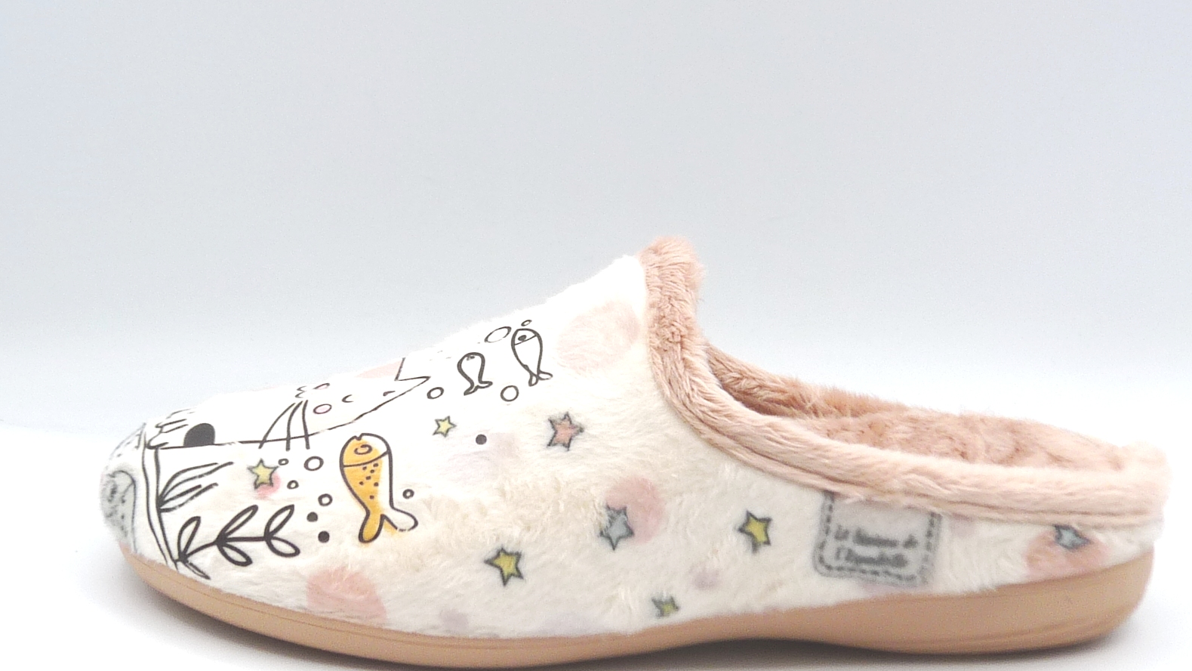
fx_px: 1675
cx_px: 601
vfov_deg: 22.6
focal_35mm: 53
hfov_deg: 39.2
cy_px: 352
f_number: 4.5
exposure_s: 1/250
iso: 100
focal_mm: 4.8
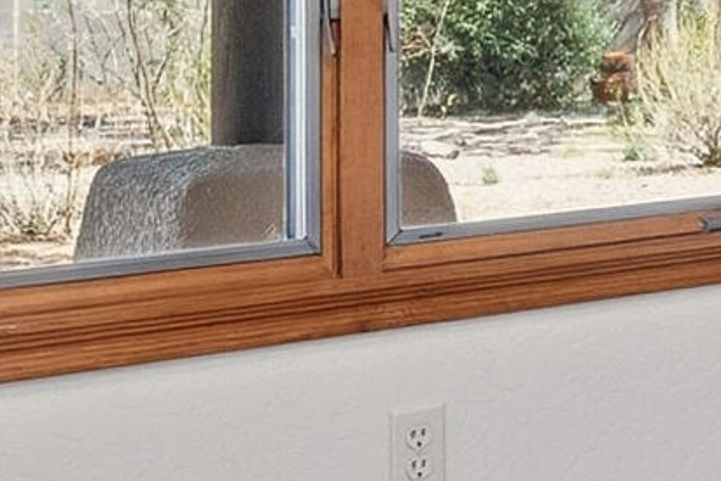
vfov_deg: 13.1
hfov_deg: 17.4
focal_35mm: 102
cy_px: -73
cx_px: 1164
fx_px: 2043
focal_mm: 14
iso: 250
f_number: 9
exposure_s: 1/60
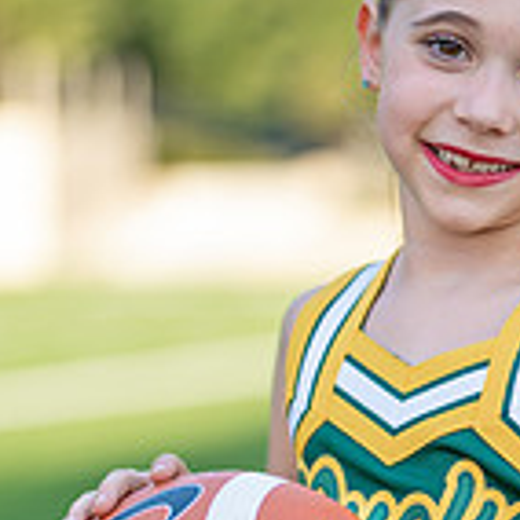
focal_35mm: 186
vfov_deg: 9.4
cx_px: 524
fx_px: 3161
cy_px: 374
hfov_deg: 9.3
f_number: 1.2
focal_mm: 50
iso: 100
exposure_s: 1/1250
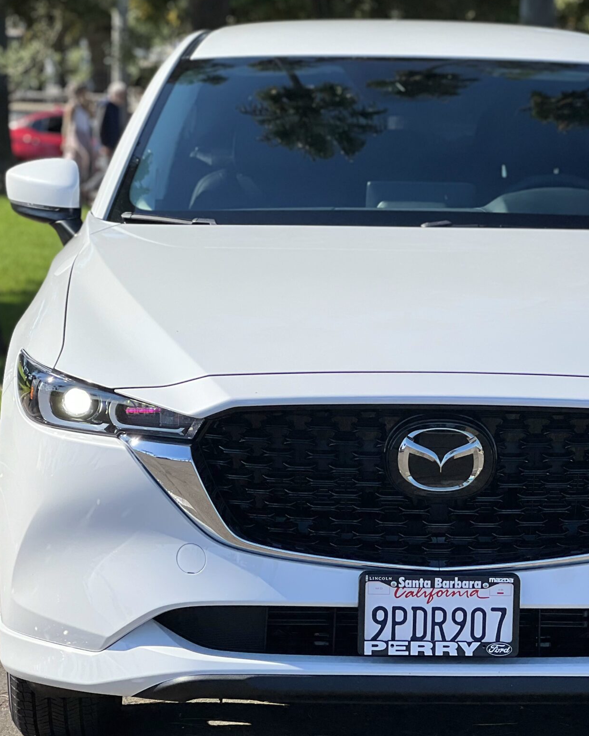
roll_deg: -1.1
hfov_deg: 12.3
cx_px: 427
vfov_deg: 15.4
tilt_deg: -6.6
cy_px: 392
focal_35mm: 125
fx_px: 2724
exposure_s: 1/815
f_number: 2.8
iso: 32
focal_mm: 9
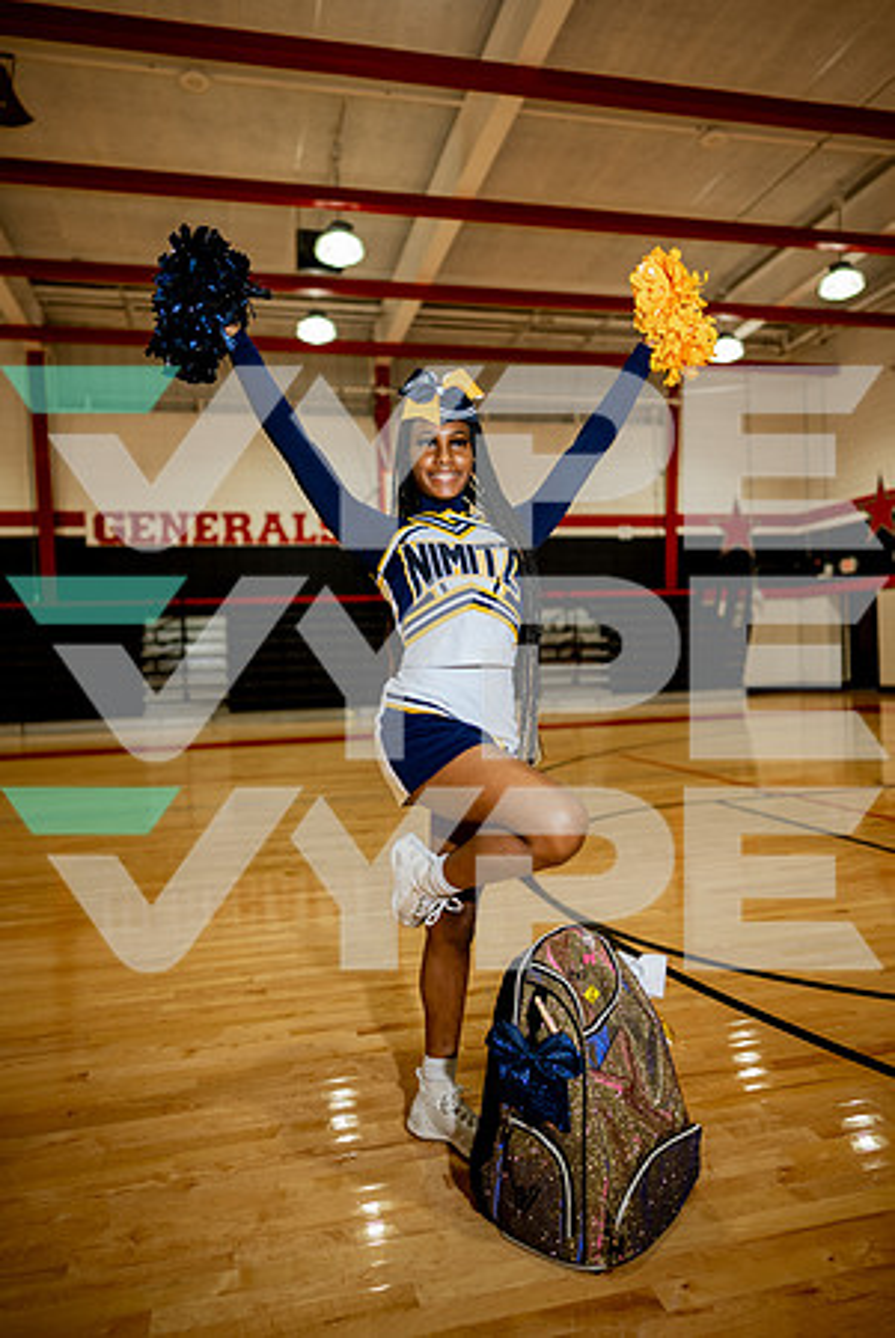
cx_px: 448
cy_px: 669
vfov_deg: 73.7
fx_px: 893
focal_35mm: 24
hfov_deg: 53.2
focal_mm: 24
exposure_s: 1/200
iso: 125
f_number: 1.4
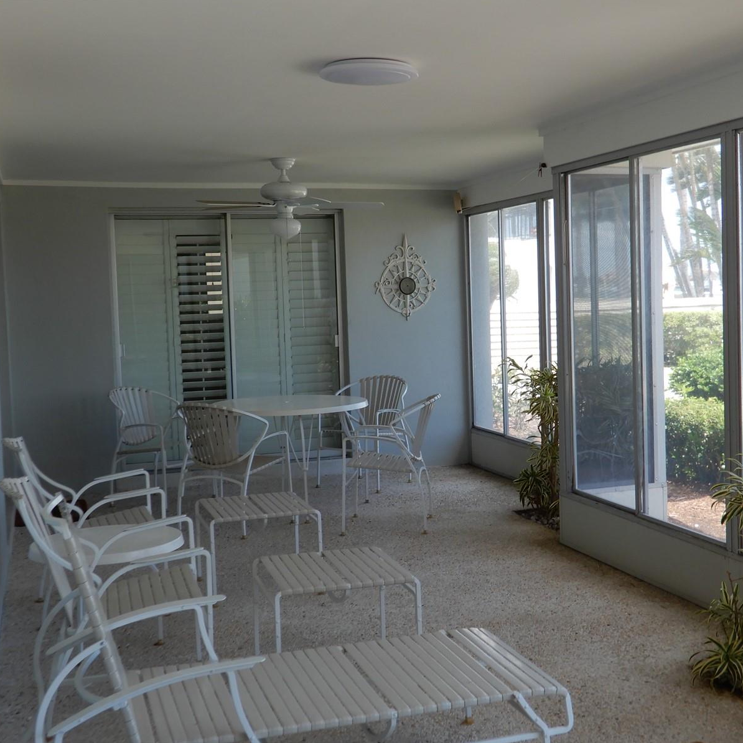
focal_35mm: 45
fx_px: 1093
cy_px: 371
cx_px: 431
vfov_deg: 37.6
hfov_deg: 37.5
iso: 80
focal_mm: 6.8
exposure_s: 1/100
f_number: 4
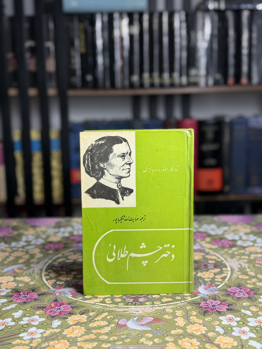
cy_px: 174
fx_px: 484
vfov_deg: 39.7
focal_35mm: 48
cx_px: 131
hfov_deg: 30.3
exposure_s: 1/100
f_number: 1.78
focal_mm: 6.76
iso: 50
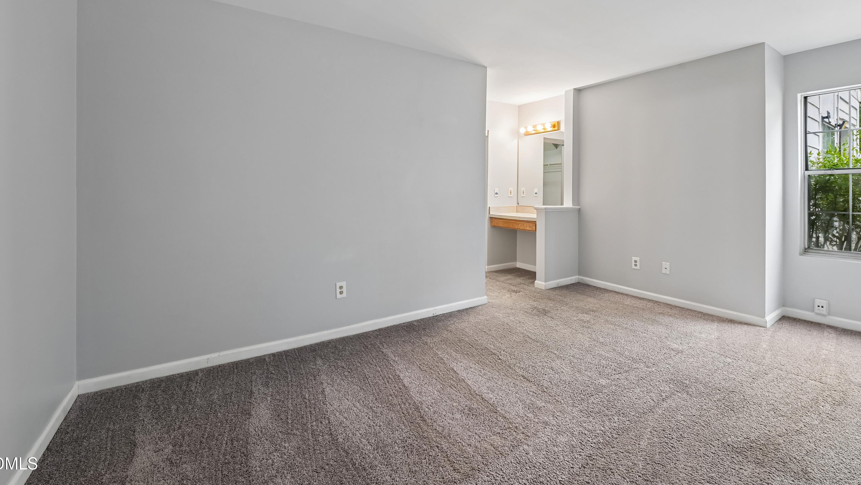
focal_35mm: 15
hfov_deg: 103.0
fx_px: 342
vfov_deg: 69.9
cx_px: 431
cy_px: 197
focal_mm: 14
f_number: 9
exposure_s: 1/3.33
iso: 200
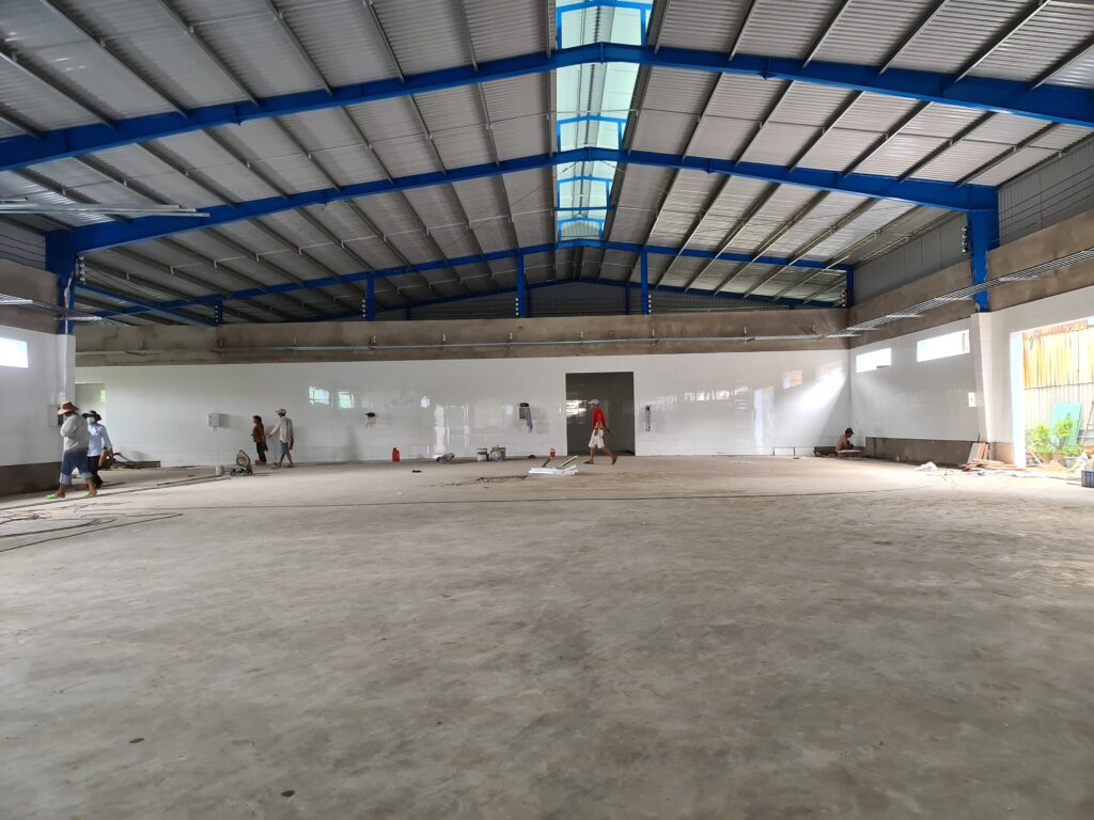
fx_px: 790
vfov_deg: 54.9
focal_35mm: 25
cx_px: 547
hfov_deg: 69.4
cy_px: 410
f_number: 1.8
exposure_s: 1/100
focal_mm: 7
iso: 400
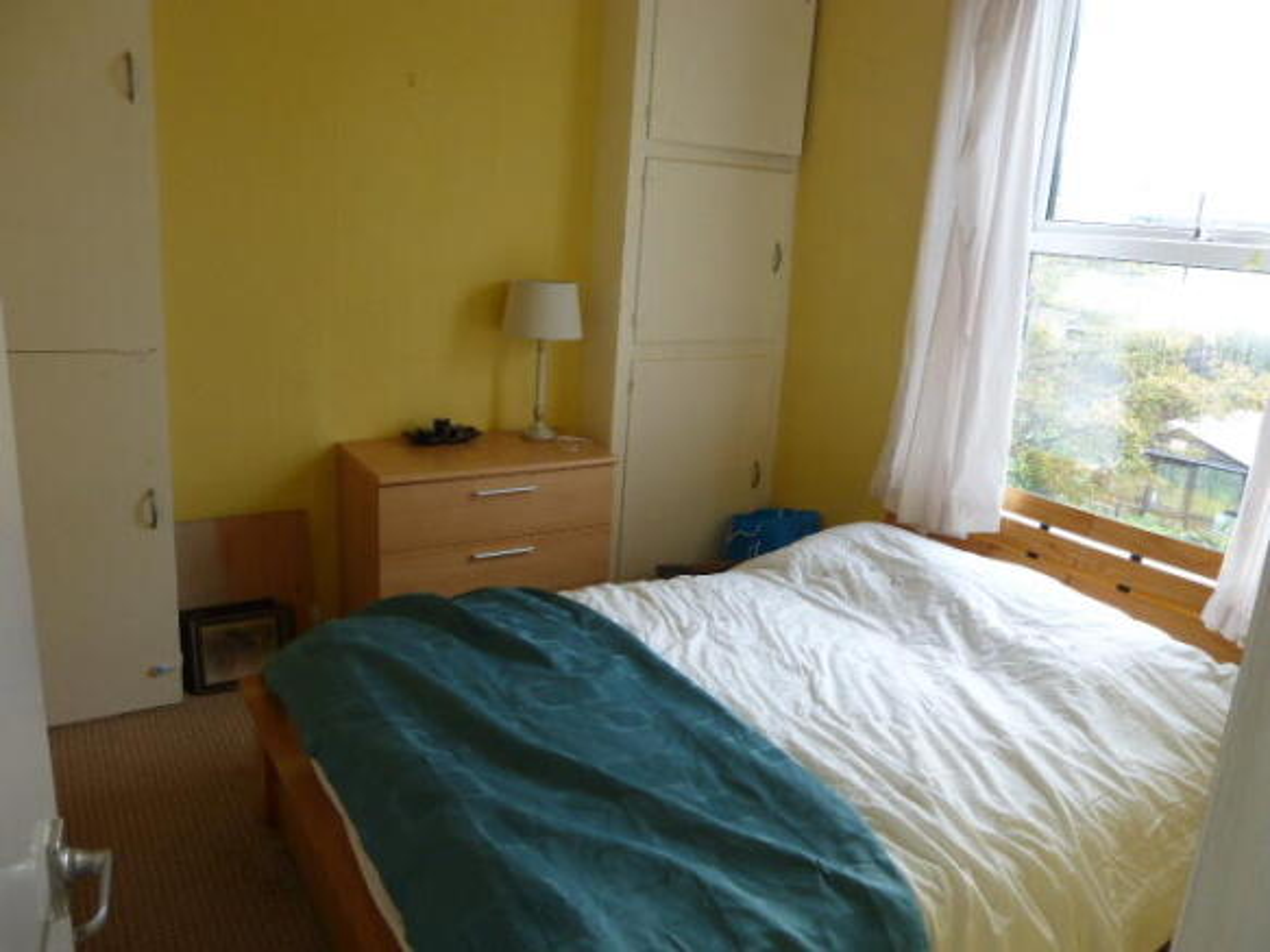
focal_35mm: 26
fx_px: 954
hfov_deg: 67.3
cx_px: 635
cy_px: 476
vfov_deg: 53.0
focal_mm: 4.5
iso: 100
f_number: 3.1
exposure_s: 1/60
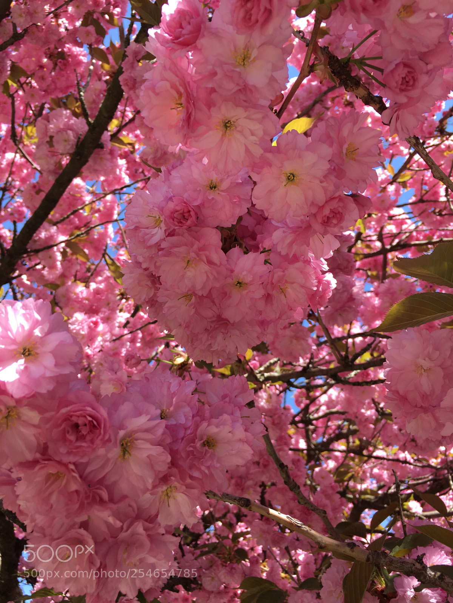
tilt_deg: +50.4
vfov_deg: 61.7
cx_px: 226
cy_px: 302
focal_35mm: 29
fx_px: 506
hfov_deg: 48.2
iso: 25
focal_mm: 4.15
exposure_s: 1/394
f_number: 2.2
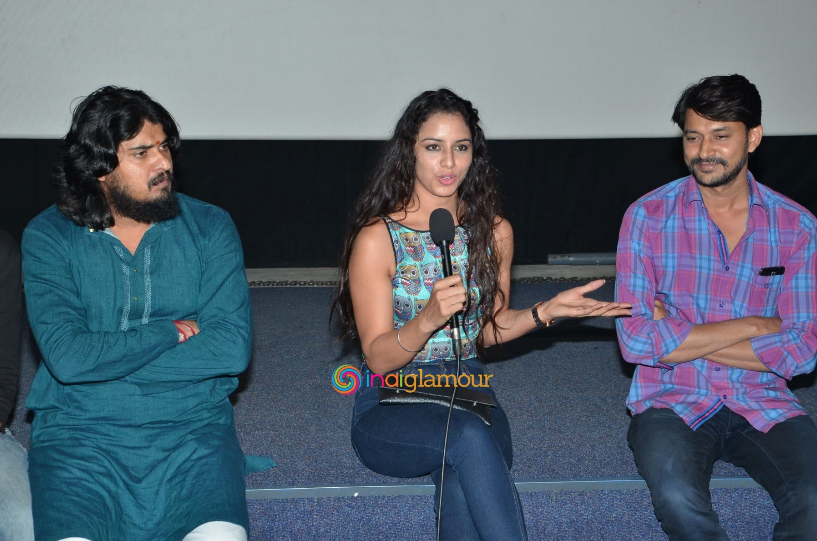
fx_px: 1789
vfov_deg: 17.2
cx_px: 412
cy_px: 271
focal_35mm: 79
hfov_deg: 25.7
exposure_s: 1/125
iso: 500
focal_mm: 52
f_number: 6.3
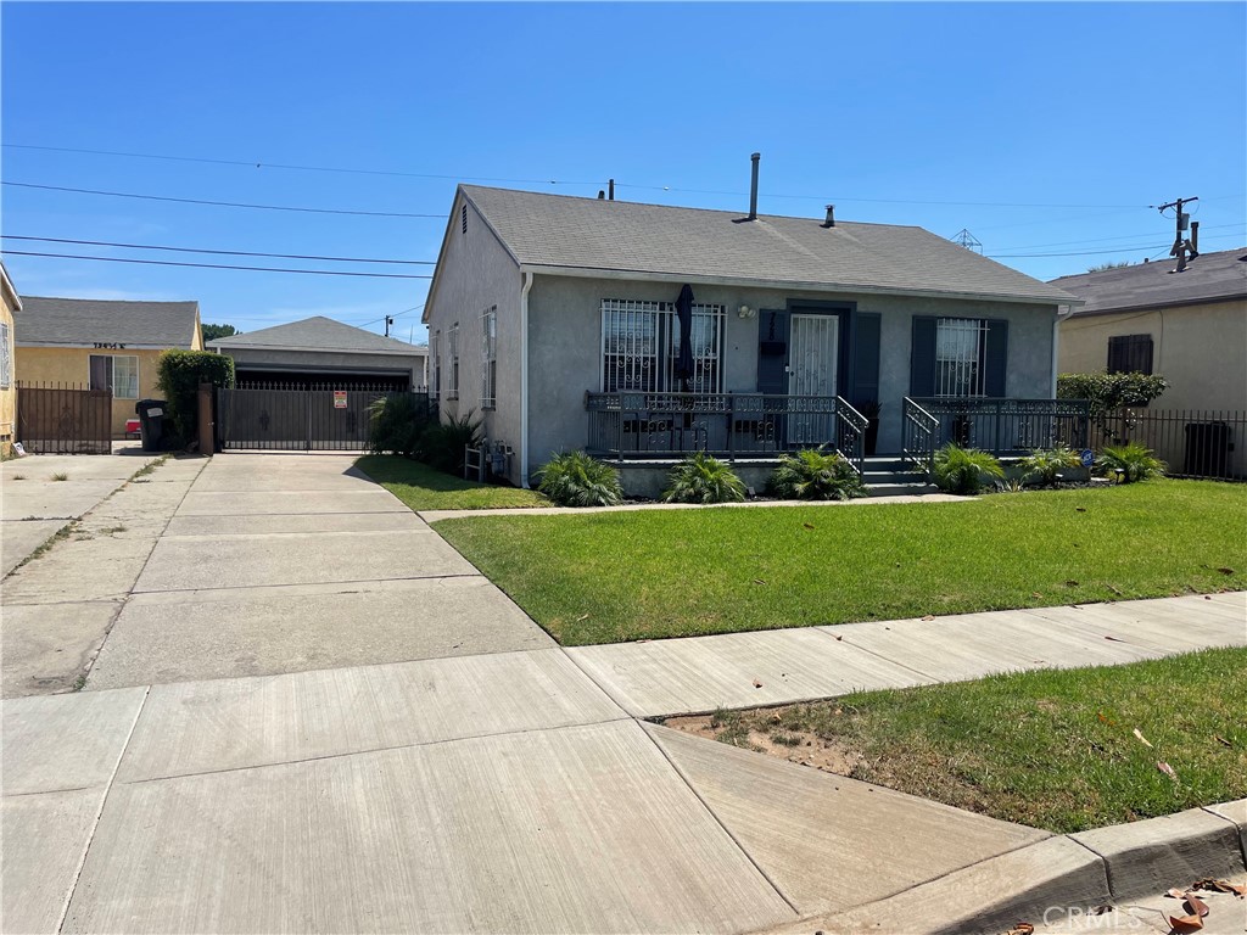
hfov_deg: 67.3
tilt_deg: -3.8
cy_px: 468
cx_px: 624
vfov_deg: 53.1
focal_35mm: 26
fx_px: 937
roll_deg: +0.0
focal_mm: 4.2
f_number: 1.6
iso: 32
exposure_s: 1/5051
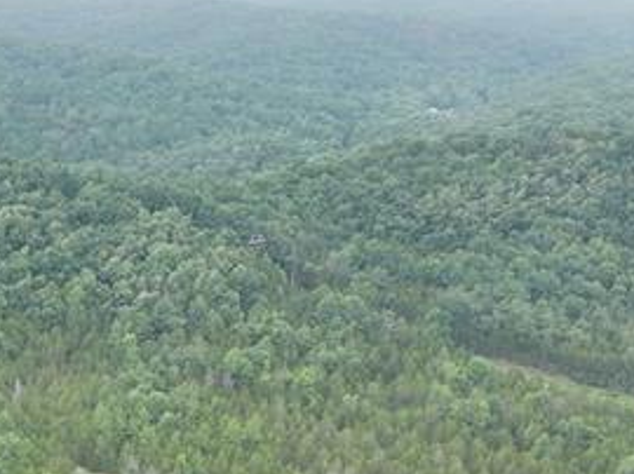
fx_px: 1665
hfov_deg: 20.8
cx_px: -14
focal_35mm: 91
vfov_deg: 15.6
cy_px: 570
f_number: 2.8
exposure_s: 1/800
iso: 100
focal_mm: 12.29
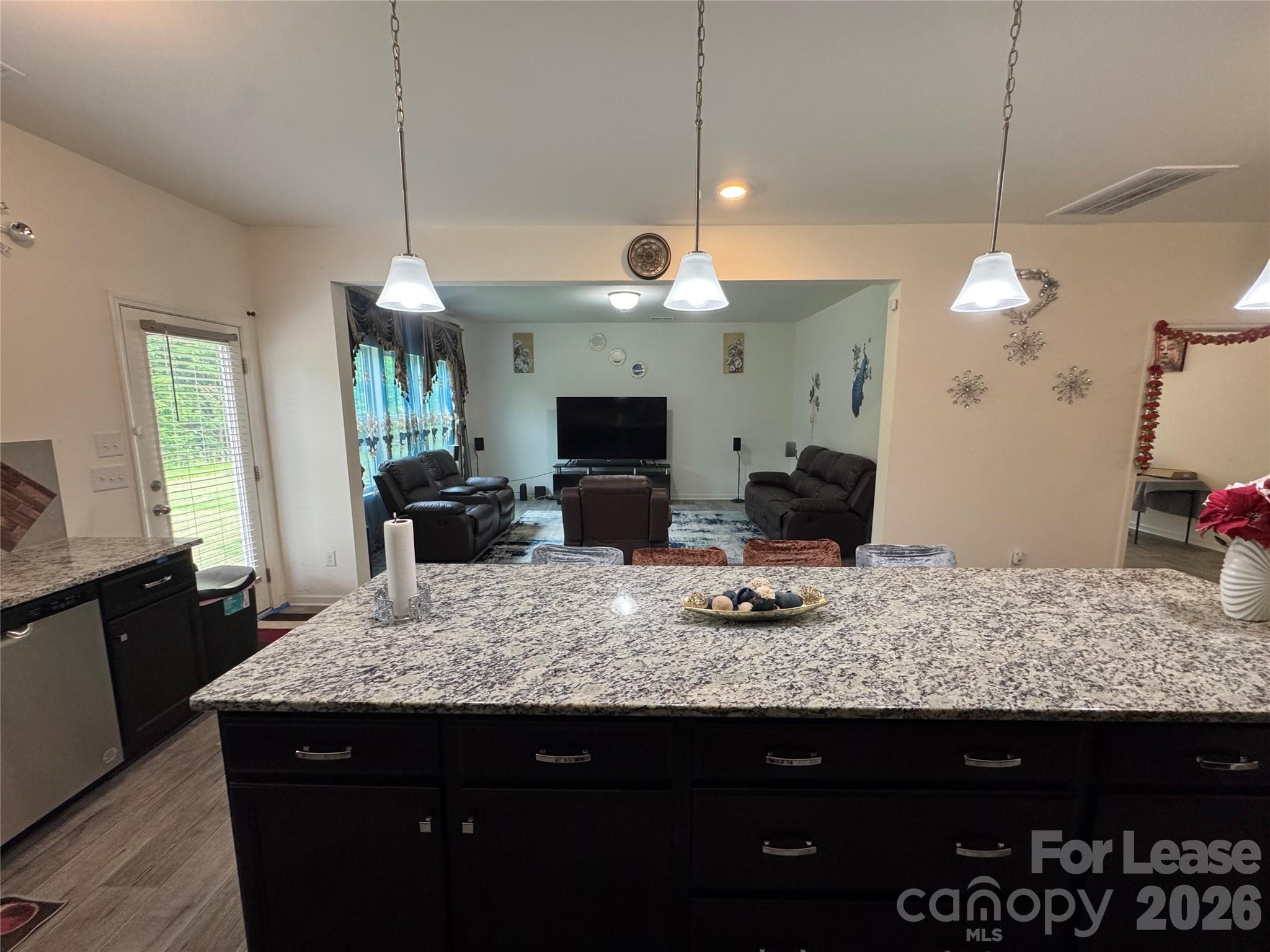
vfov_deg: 85.7
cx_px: 635
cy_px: 476
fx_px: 514
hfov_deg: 102.1
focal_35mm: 14
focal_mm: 2.22
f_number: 2.2
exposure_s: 1/120
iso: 250
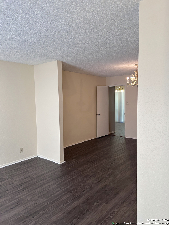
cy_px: 112
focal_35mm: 26
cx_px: 84
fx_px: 169
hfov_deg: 53.1
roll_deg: +0.2
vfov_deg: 67.3
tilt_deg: -4.0
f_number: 1.5
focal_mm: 5.7
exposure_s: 1/60
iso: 100
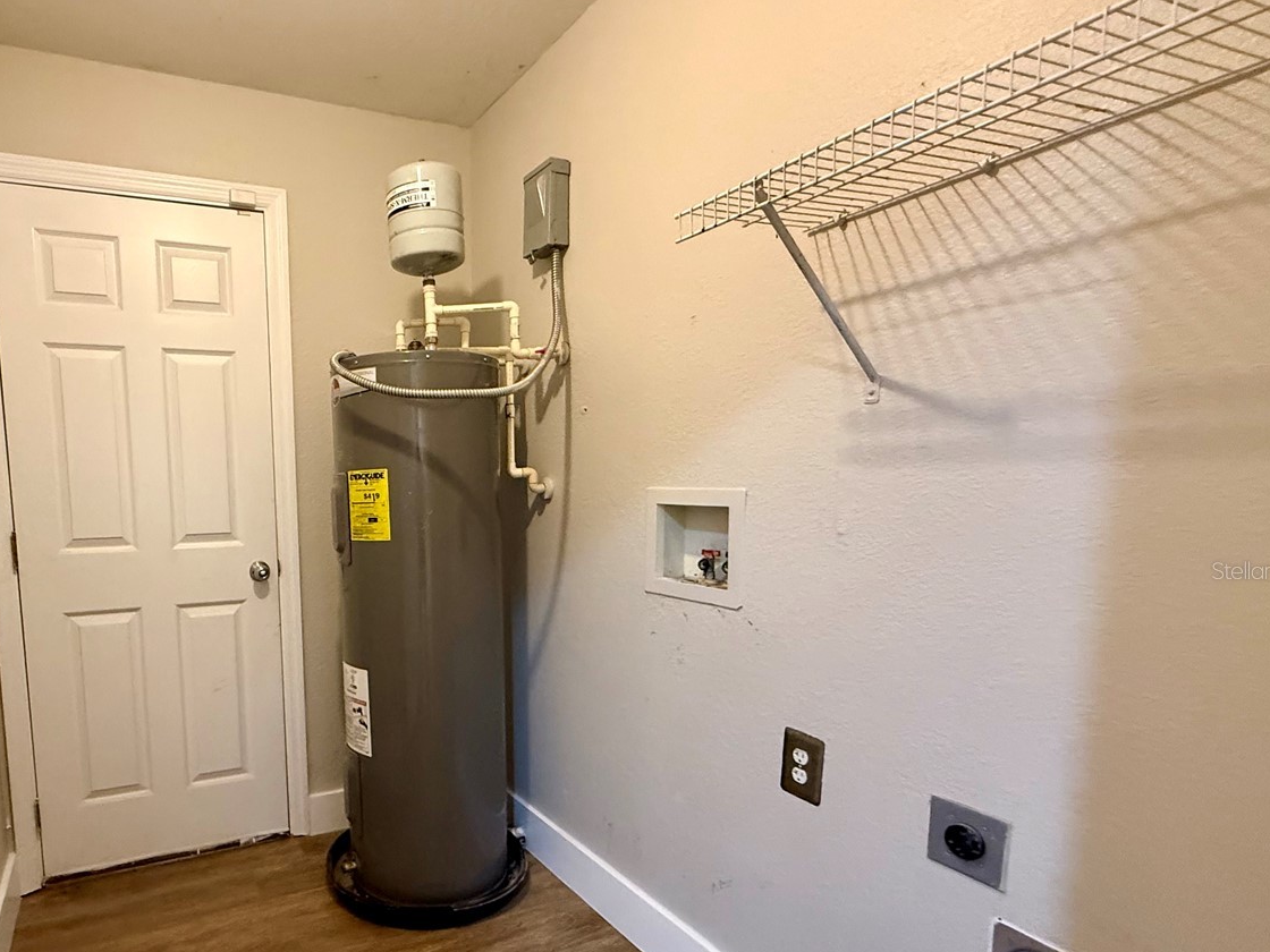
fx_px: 734
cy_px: 570
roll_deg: +1.1
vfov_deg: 65.4
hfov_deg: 78.8
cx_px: 412
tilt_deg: -7.3
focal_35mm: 20
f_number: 2.2
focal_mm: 2.22
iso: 640
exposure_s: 1/60
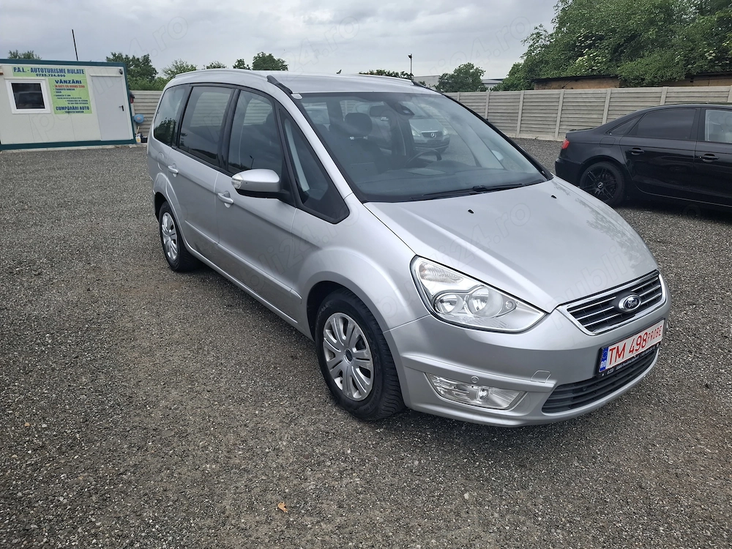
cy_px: 274
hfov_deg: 73.9
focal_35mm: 23
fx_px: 486
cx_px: 366
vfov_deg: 58.9
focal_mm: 5.54
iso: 50
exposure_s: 1/504
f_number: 1.8
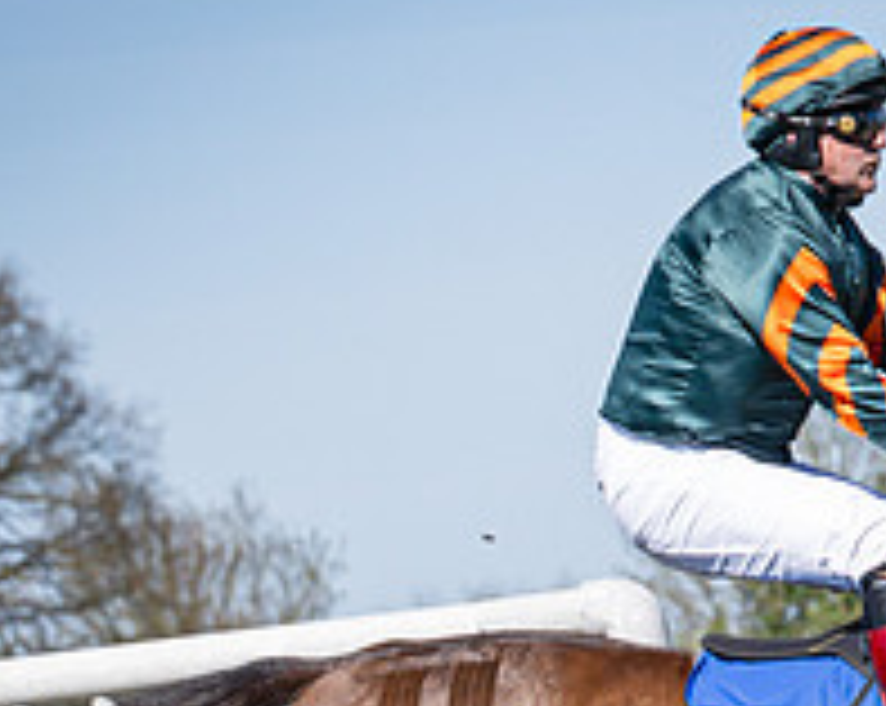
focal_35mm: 447
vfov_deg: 3.5
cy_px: 720
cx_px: 940
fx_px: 11704
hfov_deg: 4.3
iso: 200
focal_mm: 70
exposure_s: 1/1600
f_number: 5
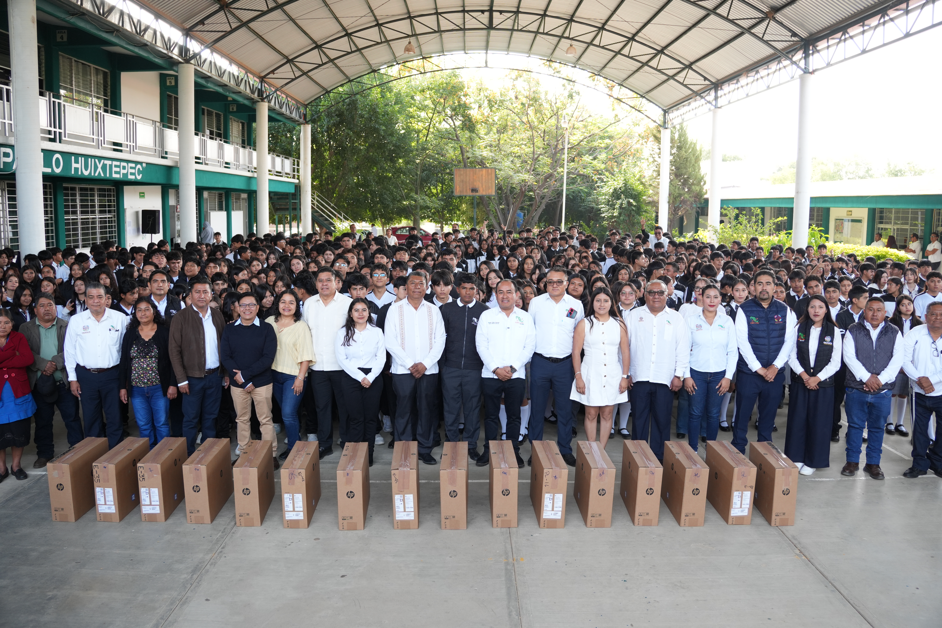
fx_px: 706
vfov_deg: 47.9
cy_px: 314
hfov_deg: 67.4
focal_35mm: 27
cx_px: 471
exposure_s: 1/100
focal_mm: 18
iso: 250
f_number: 3.5
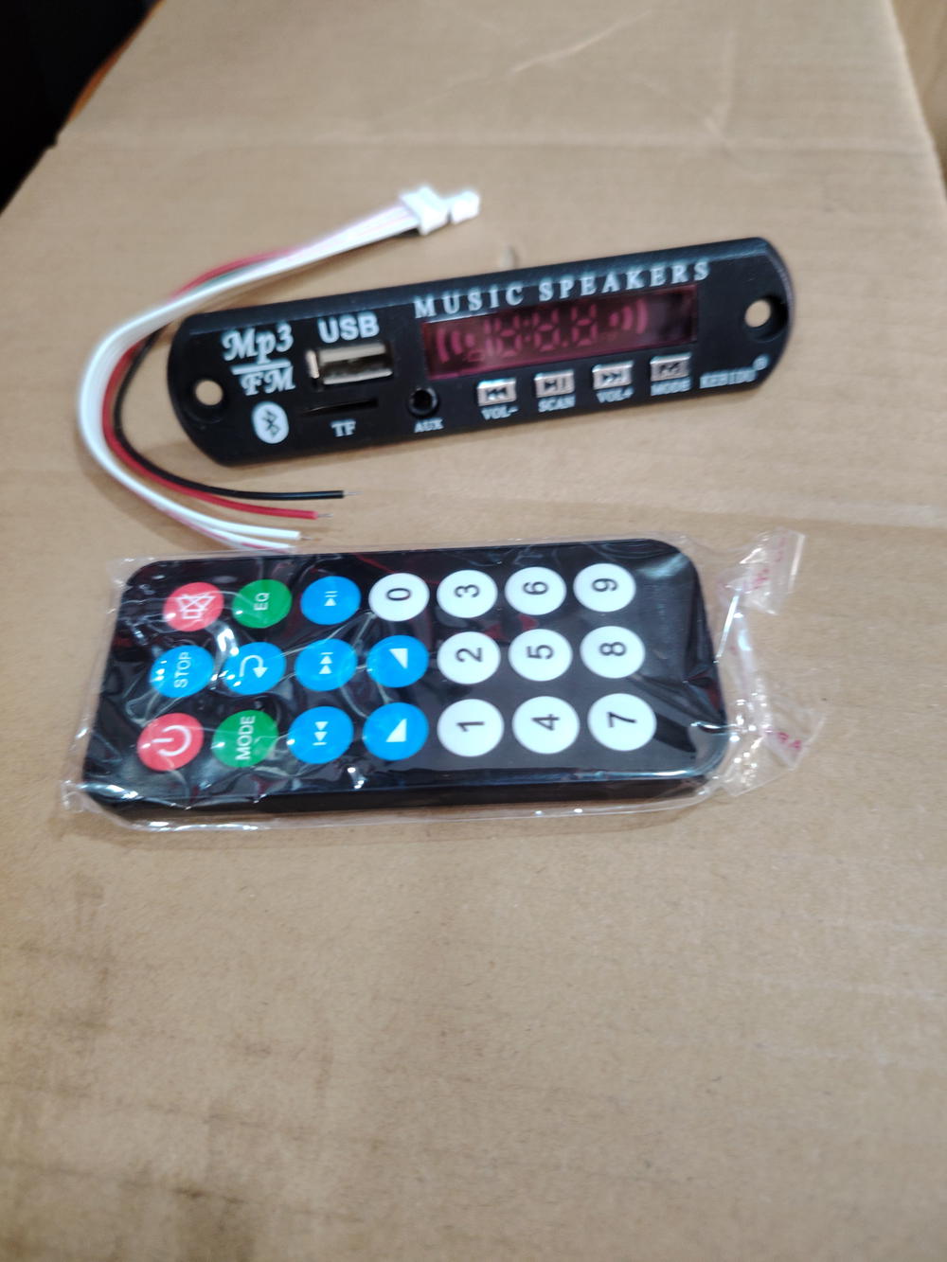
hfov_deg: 56.8
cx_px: 474
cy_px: 631
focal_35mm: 24
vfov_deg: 71.6
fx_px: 875
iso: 414
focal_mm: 5.25
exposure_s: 1/33.3
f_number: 1.75
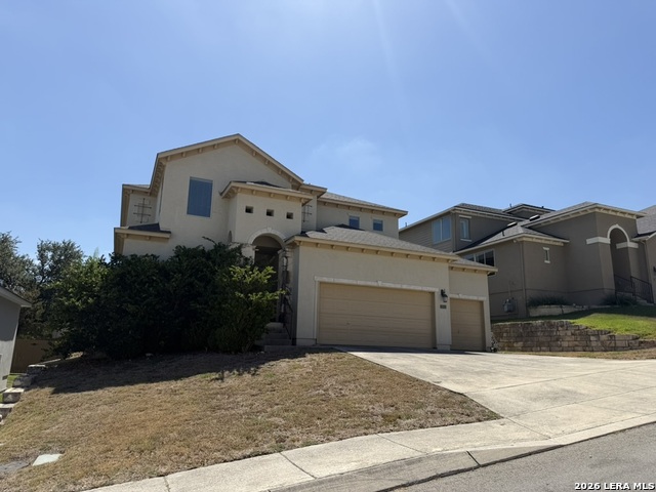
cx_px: 328
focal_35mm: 24
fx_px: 455
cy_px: 246
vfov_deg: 56.8
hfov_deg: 71.6
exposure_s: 1/5714
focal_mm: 6.76
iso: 80
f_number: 1.78
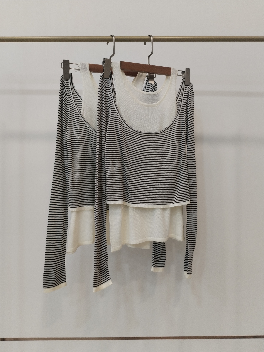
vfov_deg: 60.0
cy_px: 181
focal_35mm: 30
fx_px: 305
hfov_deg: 46.8
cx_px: 133
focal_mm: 4.75
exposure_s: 1/60
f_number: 1.8
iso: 277
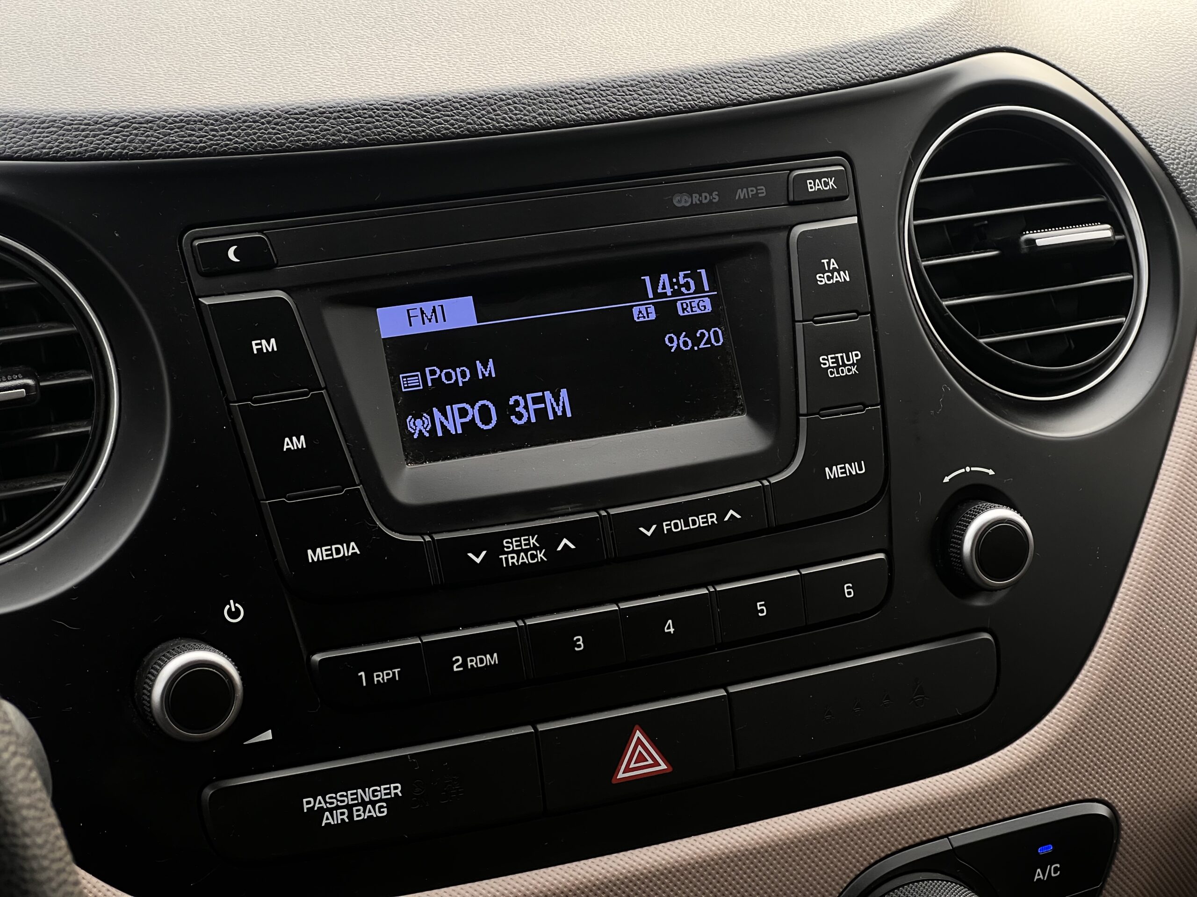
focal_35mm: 77
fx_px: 2663
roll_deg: -2.5
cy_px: 448
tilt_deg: -24.5
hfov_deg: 25.3
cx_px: 598
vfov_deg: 19.1
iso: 125
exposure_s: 1/99
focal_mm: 9
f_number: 2.8
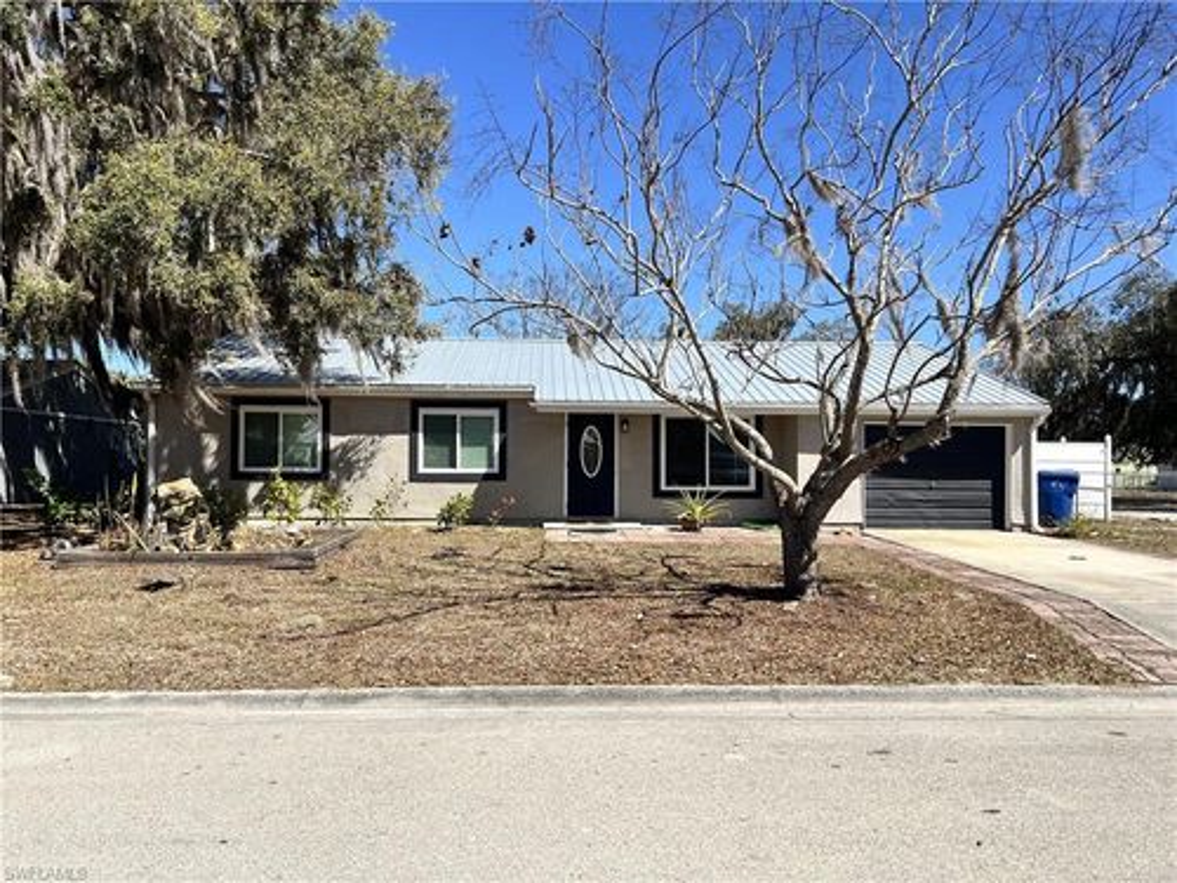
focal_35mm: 26
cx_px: 588
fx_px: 884
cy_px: 442
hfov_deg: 67.3
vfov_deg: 53.1
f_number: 1.5
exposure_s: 1/4630
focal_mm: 5.7
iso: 50
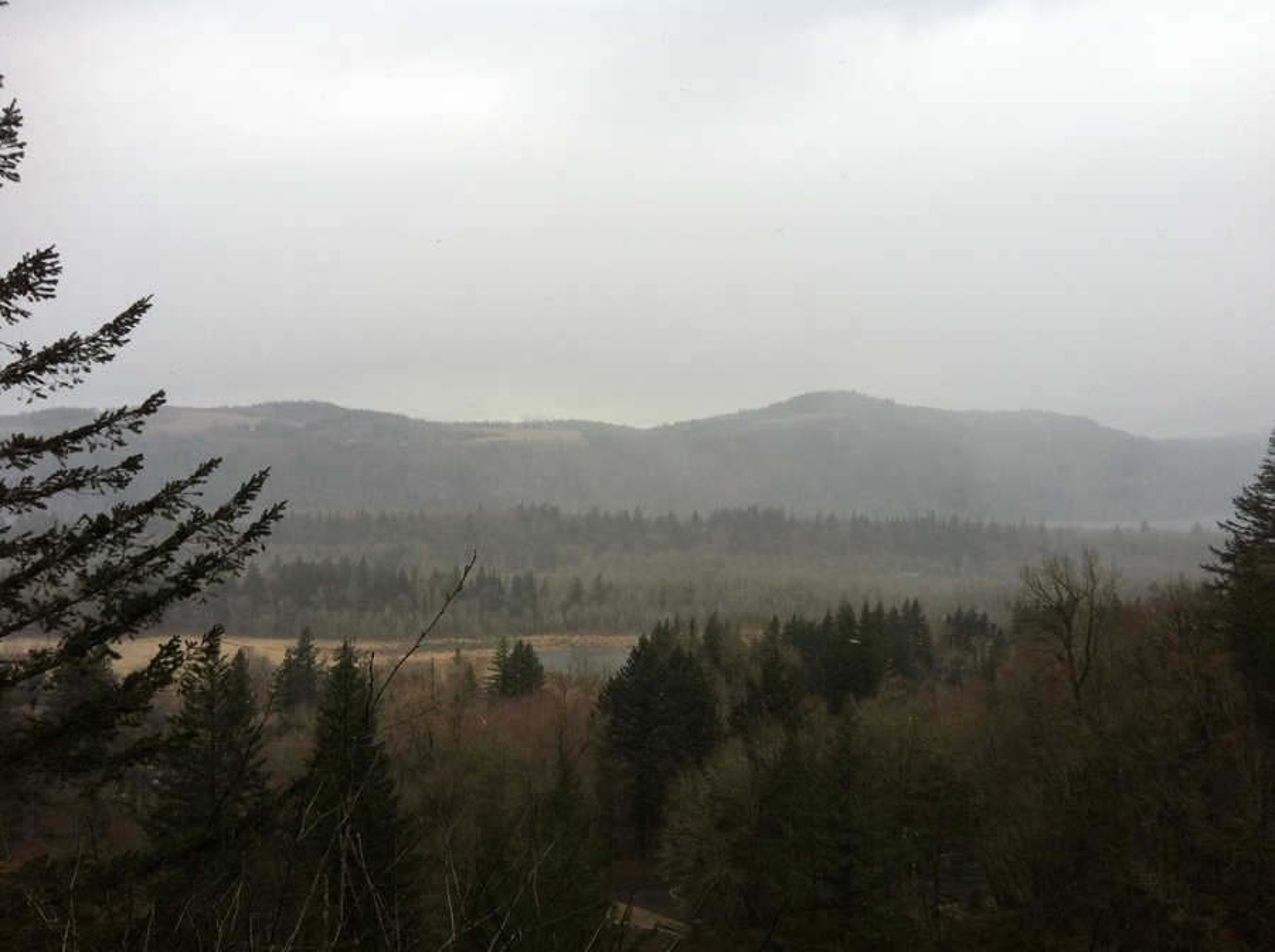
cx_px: 638
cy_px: 476
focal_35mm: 35
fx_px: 1287
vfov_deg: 40.6
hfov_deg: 52.7
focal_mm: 3.85
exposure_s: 1/702
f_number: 2.8
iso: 80
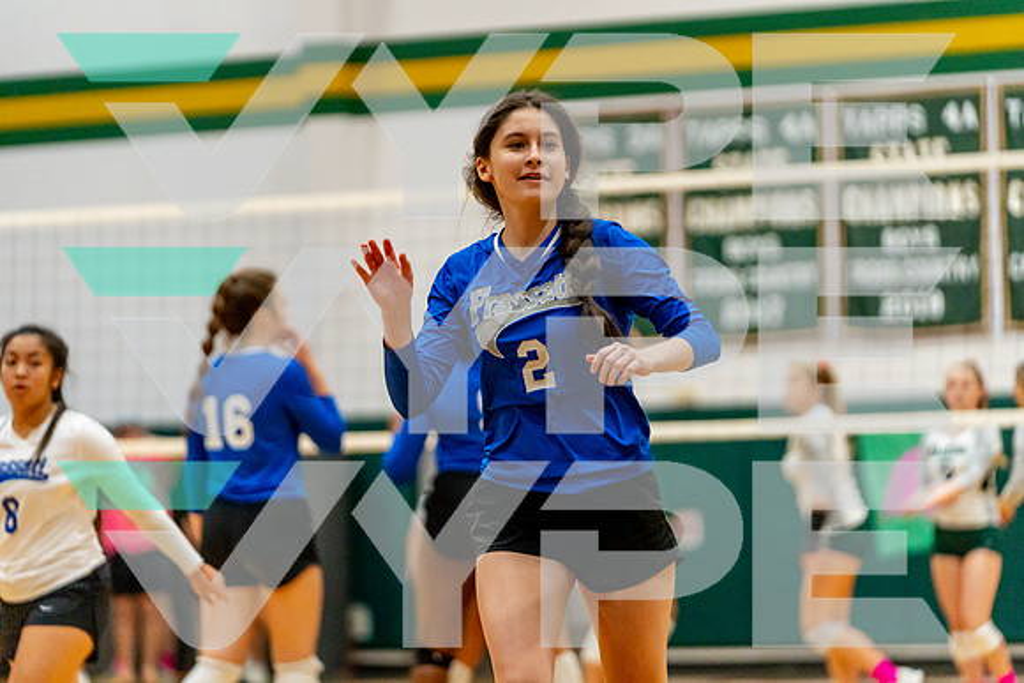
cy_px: 342
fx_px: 3983
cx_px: 512
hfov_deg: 14.7
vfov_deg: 9.8
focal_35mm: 140
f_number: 2.8
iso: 2500
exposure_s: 1/2500
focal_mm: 140
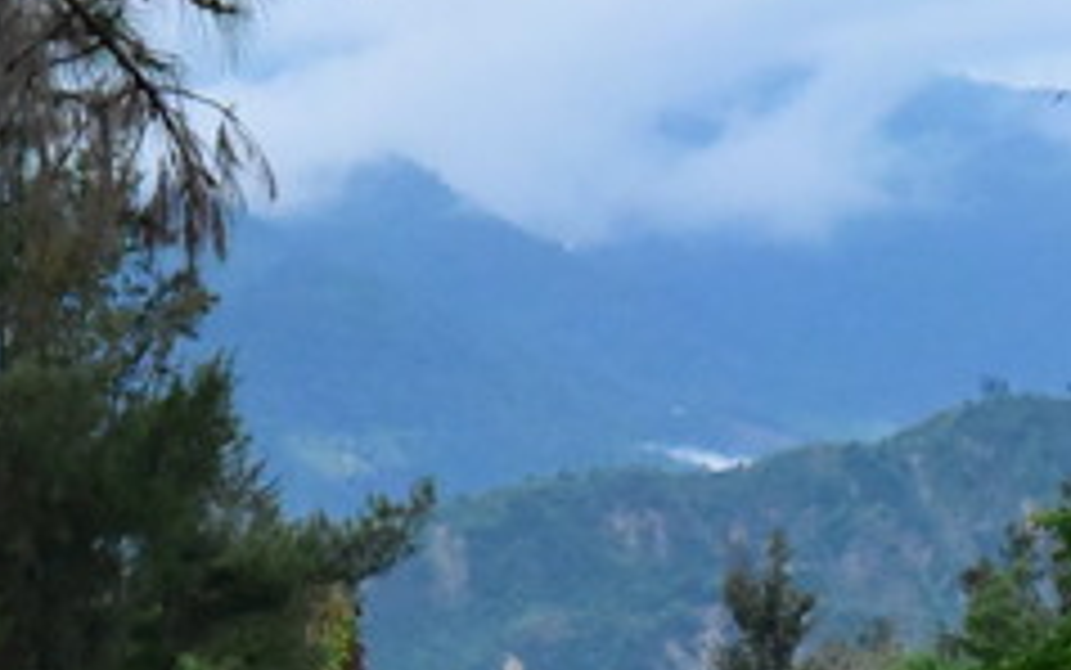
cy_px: 996
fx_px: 11914
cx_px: 981
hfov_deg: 5.1
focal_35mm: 408
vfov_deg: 3.2
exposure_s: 1/3200
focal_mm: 122
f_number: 14
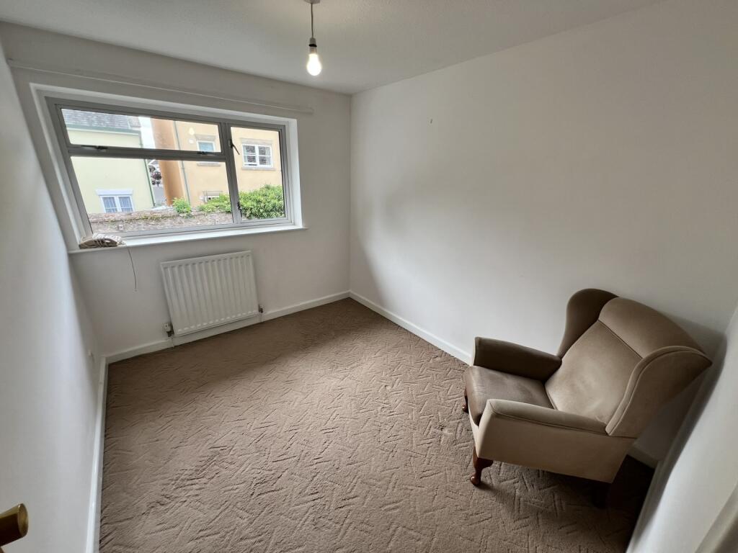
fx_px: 277
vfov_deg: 89.9
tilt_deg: -19.4
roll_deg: -1.4
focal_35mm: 13
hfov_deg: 106.2
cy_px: 276
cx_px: 369
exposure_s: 1/99
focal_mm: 1.57
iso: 32
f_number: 1.8
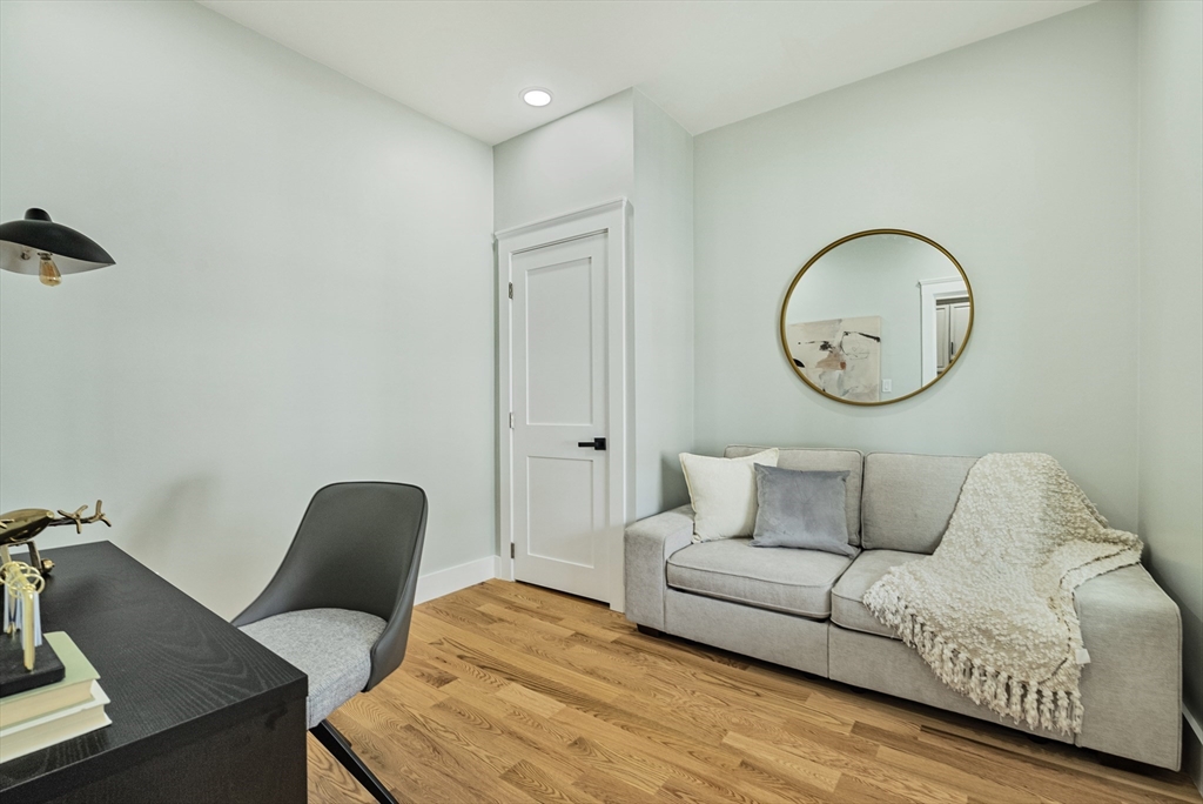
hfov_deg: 96.7
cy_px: 402
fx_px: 535
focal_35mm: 16
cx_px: 602
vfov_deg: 73.8
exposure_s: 1/10
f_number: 9
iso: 320
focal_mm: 16
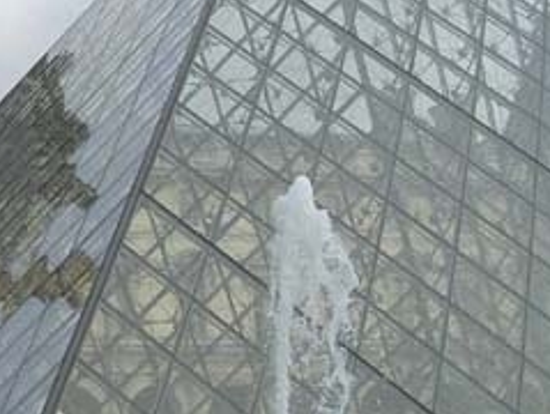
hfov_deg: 16.3
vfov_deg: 13.0
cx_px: -161
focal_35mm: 114
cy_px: 160
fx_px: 1814
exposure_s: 1/476
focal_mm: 8
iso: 100
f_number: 4.7
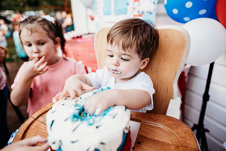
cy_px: 76
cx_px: 113
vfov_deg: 53.2
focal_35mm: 24
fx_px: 151
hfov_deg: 73.7
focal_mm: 24
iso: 400
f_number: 2.5
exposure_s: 1/200
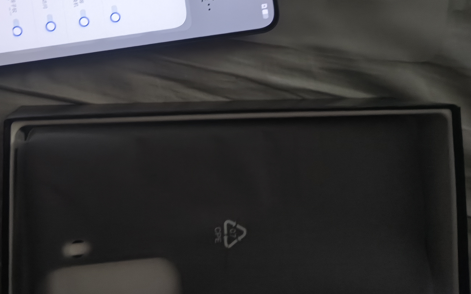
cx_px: 145
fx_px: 513
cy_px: 22
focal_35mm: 40
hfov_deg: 48.2
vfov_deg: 30.4
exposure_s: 1/25
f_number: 1.88
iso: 3515
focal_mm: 5.56
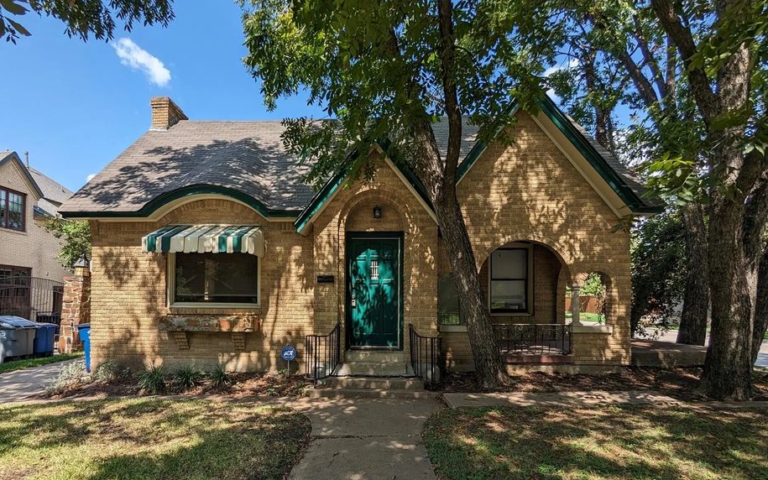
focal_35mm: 19
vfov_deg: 61.6
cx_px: 352
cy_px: 290
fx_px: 398
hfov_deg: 87.8
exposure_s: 1/991
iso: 49
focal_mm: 2.35
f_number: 2.2
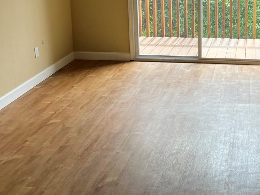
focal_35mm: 55
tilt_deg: -11.2
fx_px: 413
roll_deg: -0.6
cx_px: 218
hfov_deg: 33.6
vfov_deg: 25.5
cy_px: 10
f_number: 1.5
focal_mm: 5.7
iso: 64
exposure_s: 1/120
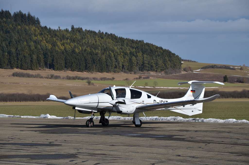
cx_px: 124
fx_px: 1087
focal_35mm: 158
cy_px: 82
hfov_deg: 13.1
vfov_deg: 8.7
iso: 100
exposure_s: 1/800
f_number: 8
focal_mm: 105
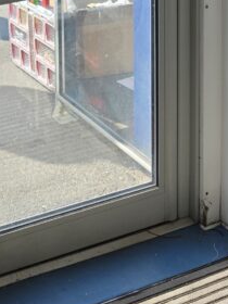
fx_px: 738
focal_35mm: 84
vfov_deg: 19.7
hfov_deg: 16.4
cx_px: -88
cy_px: -174
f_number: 1.7
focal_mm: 6.3
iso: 80
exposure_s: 1/2302
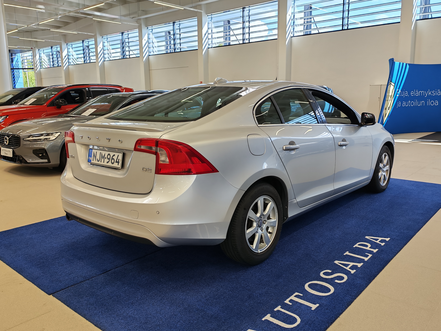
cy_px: 166
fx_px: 382
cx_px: 220
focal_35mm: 30
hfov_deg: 60.0
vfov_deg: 46.8
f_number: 1.9
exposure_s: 1/100
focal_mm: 6.12
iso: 80
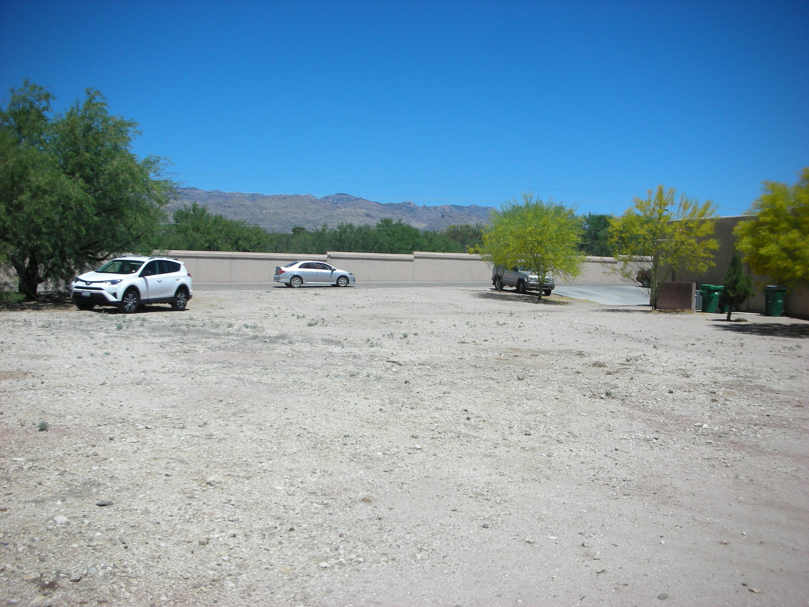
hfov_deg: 52.6
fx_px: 818
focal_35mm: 35
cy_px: 304
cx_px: 404
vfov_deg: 40.7
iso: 50
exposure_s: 1/145
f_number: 8.5
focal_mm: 5.8
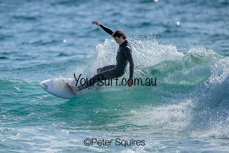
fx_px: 5090
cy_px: 76
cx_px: 114
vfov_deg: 1.7
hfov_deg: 2.6
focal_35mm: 800
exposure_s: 1/2000
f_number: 6.3
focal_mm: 800
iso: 160
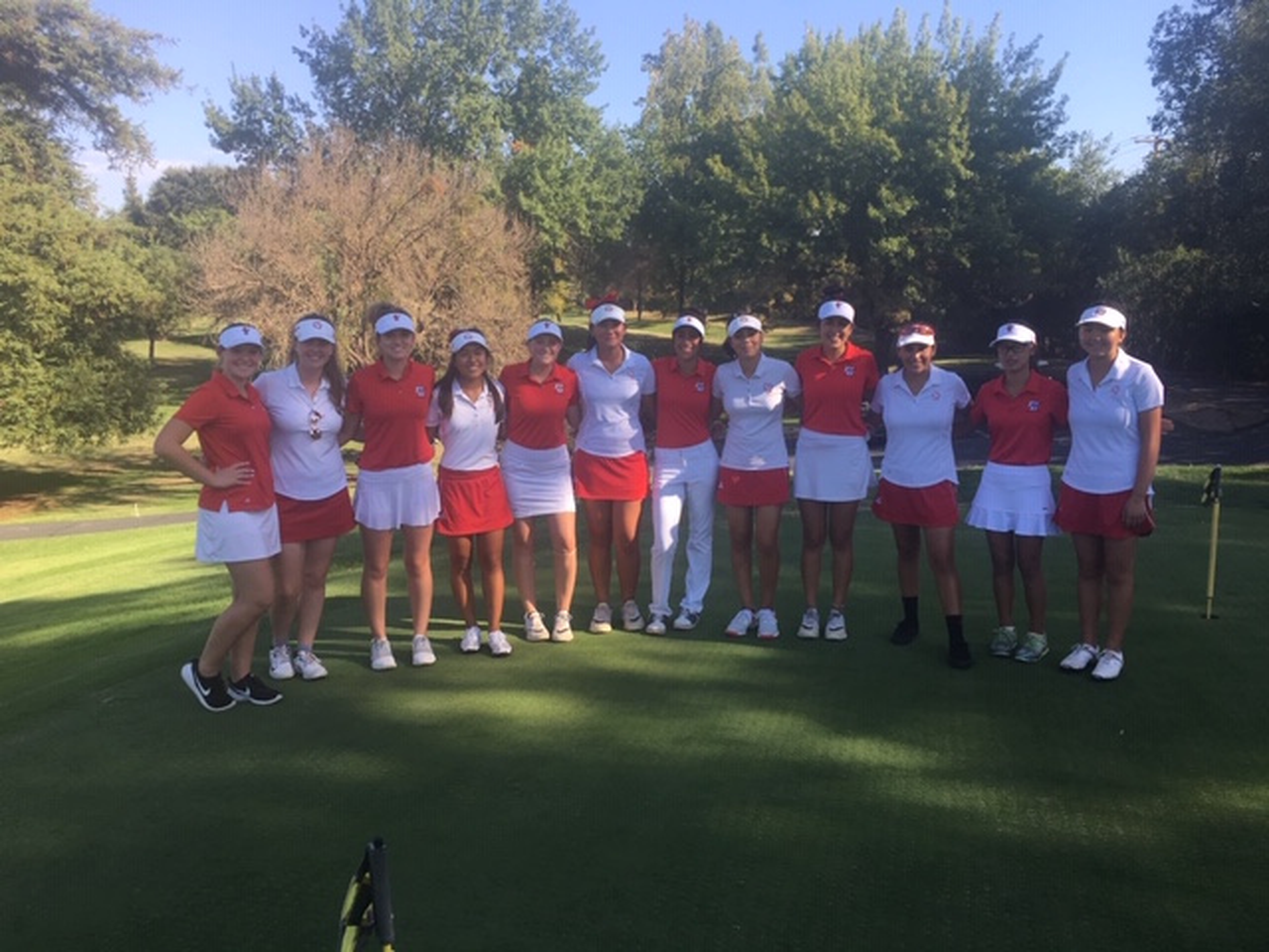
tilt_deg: -8.0
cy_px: 476
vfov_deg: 48.2
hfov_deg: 61.7
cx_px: 634
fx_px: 1063
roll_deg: -1.2
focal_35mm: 29
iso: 25
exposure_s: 1/478
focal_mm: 4.15
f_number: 2.2
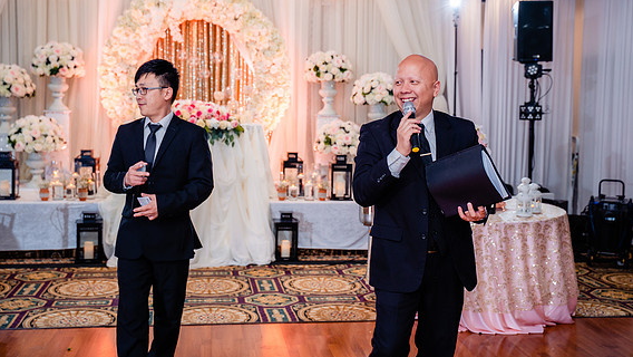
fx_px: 772
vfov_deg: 25.9
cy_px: 143
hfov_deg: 44.6
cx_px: 311
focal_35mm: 46
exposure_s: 1/160
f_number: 3.5
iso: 640
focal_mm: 43
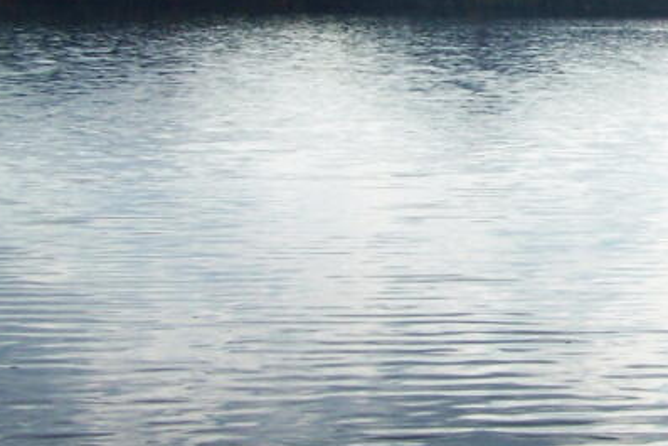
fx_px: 1893
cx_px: 835
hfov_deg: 18.8
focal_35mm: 102
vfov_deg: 13.4
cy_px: 141
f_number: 4
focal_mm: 6.3
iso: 80
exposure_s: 1/1000
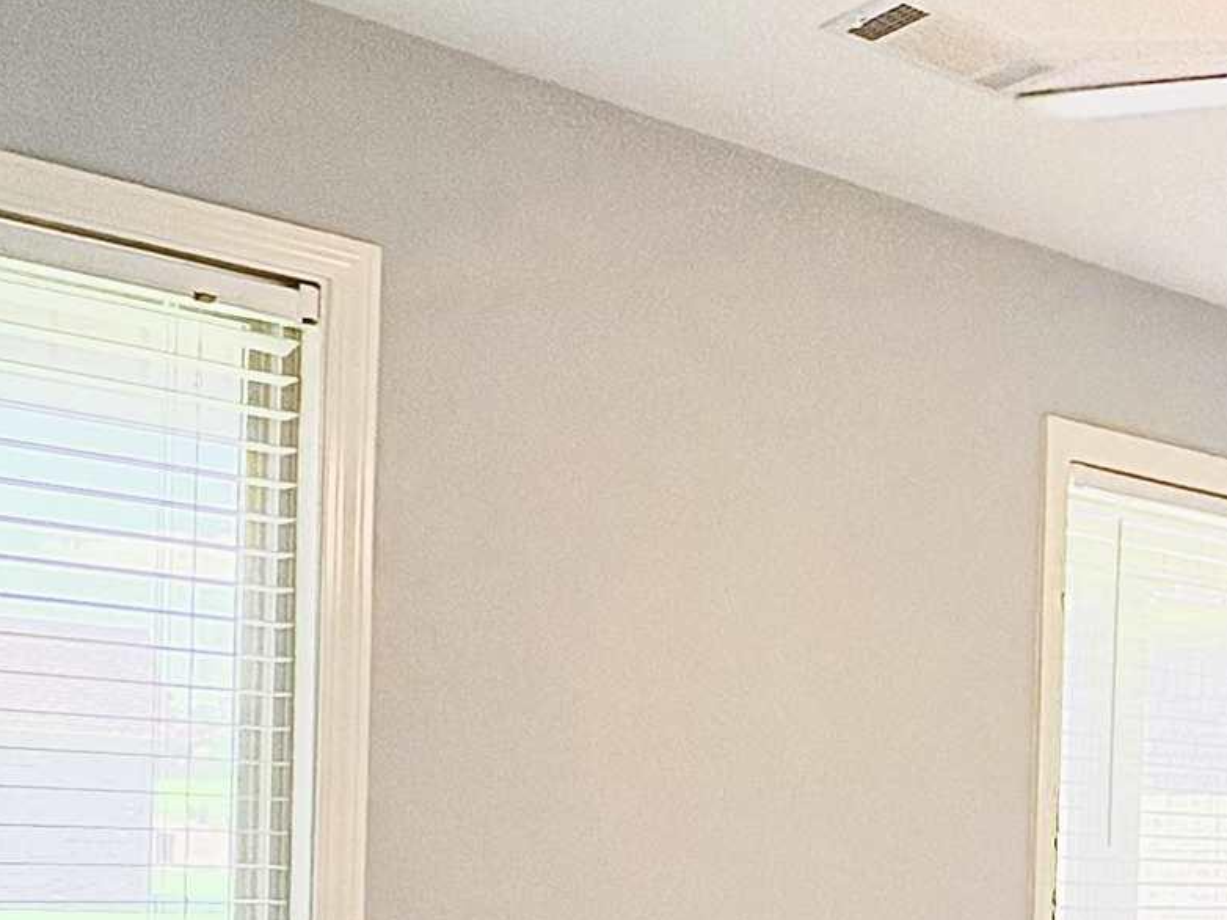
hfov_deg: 29.6
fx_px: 1949
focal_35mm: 55
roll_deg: -0.7
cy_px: 889
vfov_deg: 25.4
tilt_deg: +0.6
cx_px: 1502
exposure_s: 1/133
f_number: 2.2
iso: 100
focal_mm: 2.22
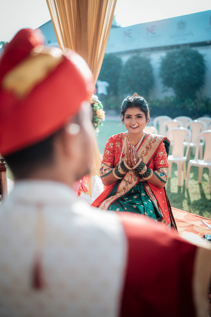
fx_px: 308
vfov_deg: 54.4
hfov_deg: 37.9
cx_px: 106
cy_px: 158
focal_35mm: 35
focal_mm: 35
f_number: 1.4
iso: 50
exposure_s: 1/640
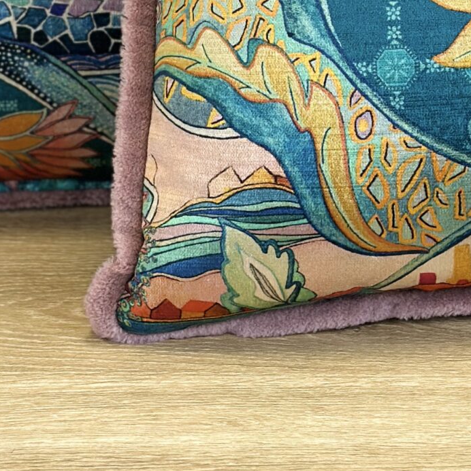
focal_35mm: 157
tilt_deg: -14.9
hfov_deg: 11.1
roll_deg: +0.8
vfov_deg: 10.8
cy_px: -185
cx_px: 325
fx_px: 2417
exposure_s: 1/120
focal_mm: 6.86
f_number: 1.78
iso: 100
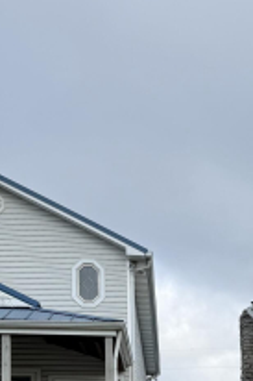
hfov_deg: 15.9
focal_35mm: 81
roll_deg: +1.5
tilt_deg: +5.1
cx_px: 333
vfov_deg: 23.3
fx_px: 855
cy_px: 438
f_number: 1.78
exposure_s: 1/2053
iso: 80
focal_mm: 6.76
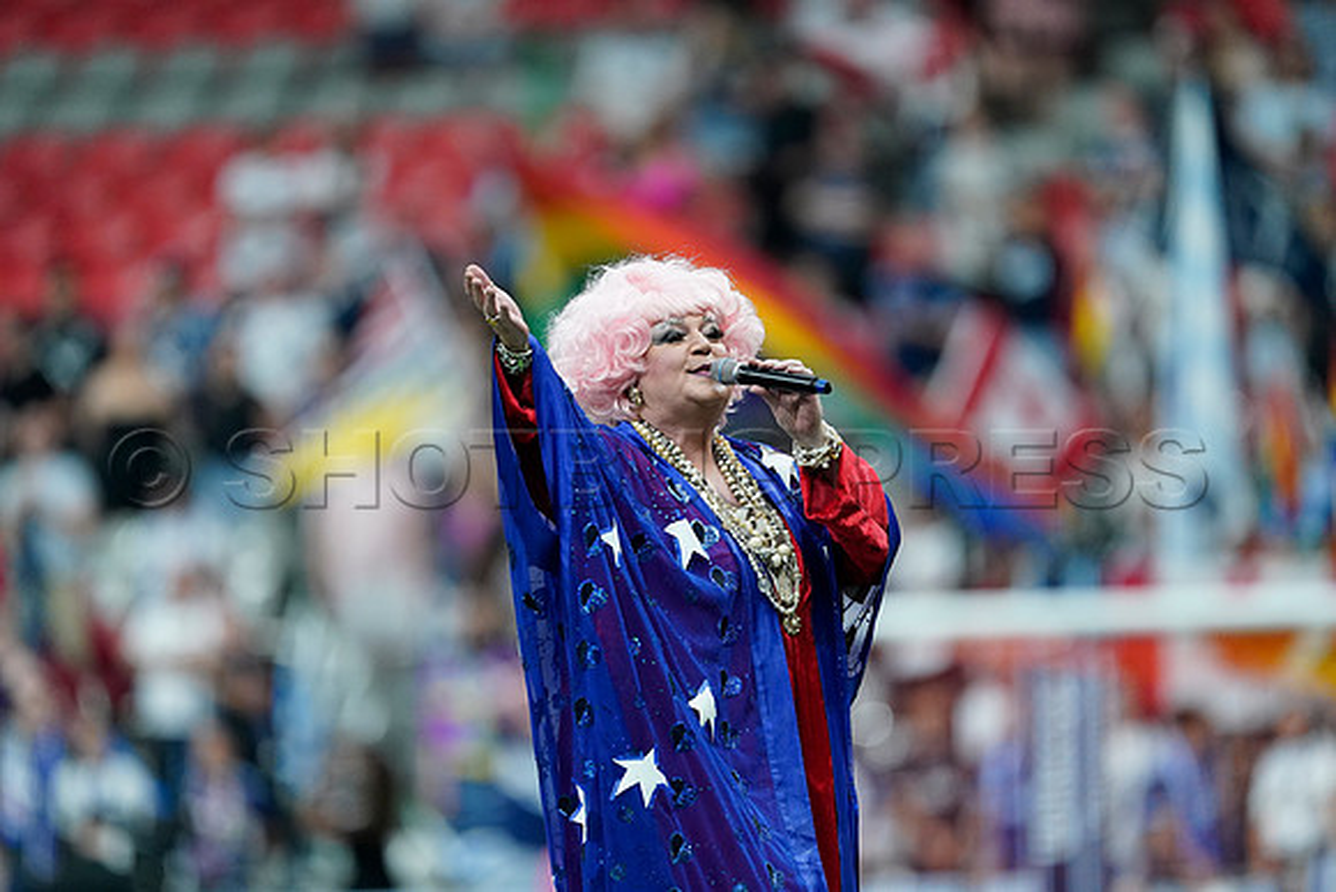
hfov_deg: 3.4
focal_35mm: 600
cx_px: 668
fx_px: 22271
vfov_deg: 2.3
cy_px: 446
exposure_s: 1/2000
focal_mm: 600
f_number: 4
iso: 4000
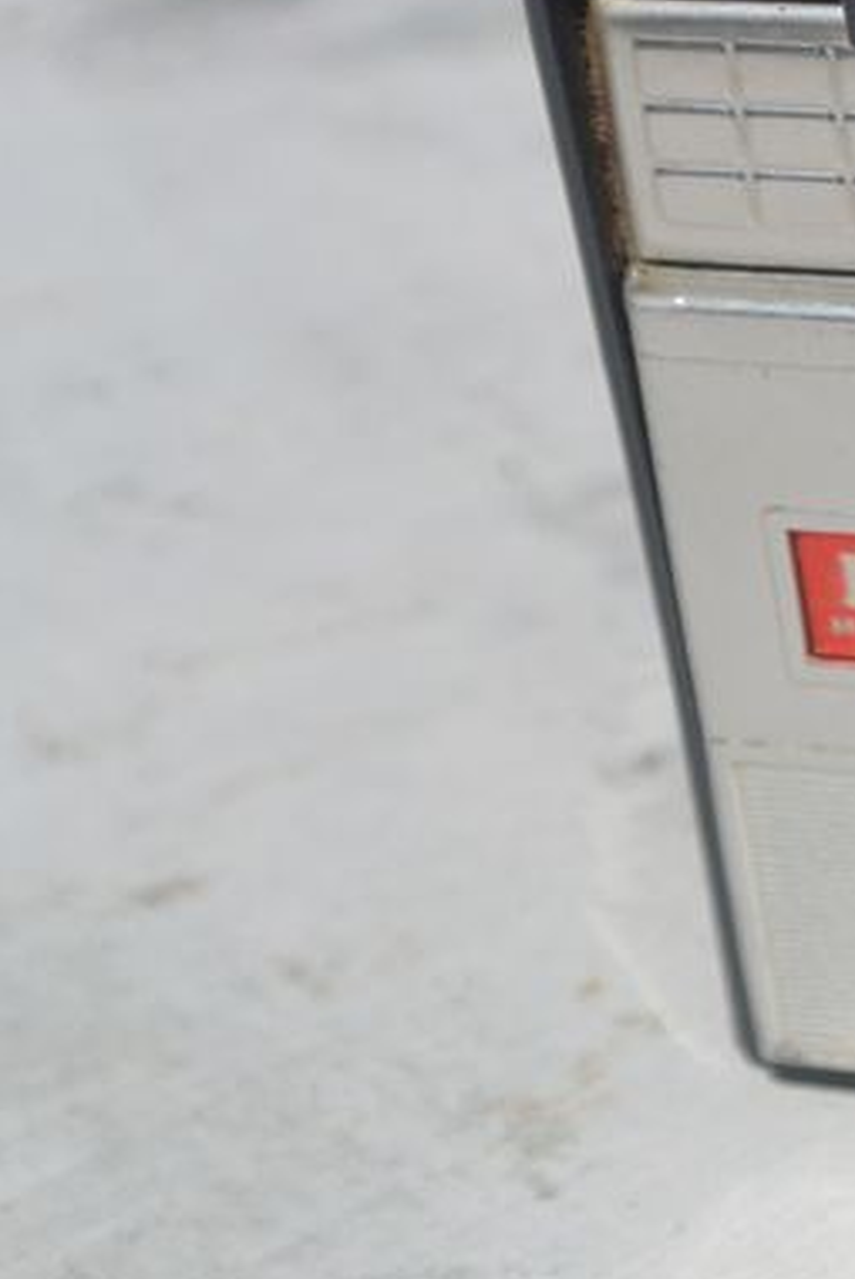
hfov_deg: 9.2
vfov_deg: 14.4
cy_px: 591
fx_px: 5049
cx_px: 1622
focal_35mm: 142
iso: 160
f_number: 5.6
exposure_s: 1/2500
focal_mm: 20.3
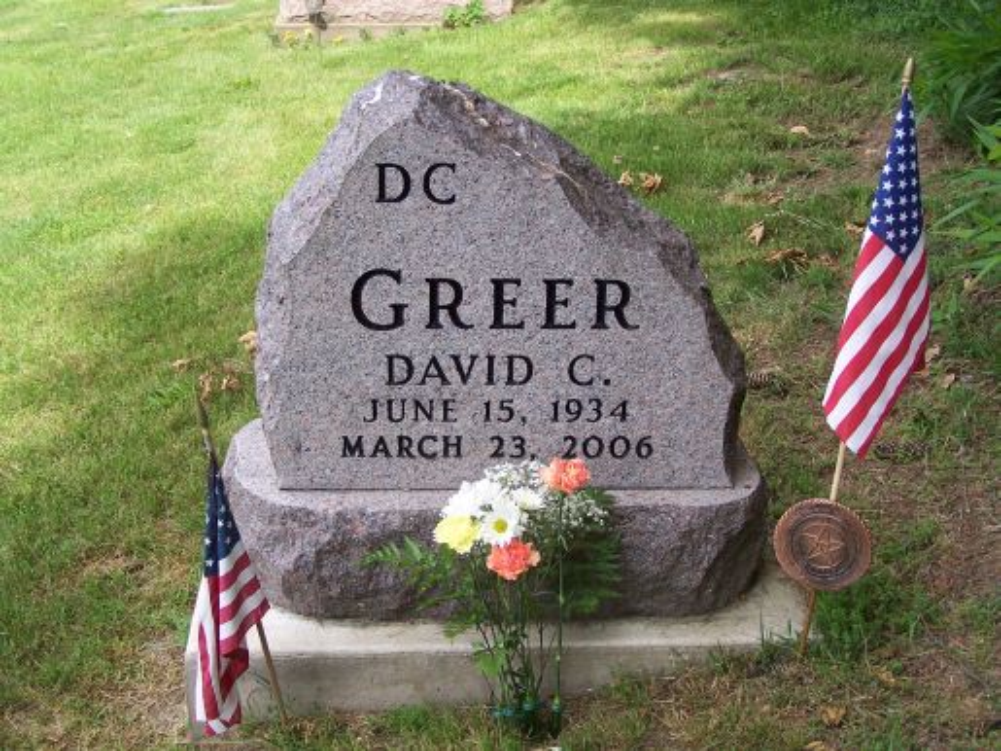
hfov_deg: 39.7
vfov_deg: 30.3
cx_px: 500
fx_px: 1388
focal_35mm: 48
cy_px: 376
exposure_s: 1/350
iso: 80
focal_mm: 8
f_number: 3
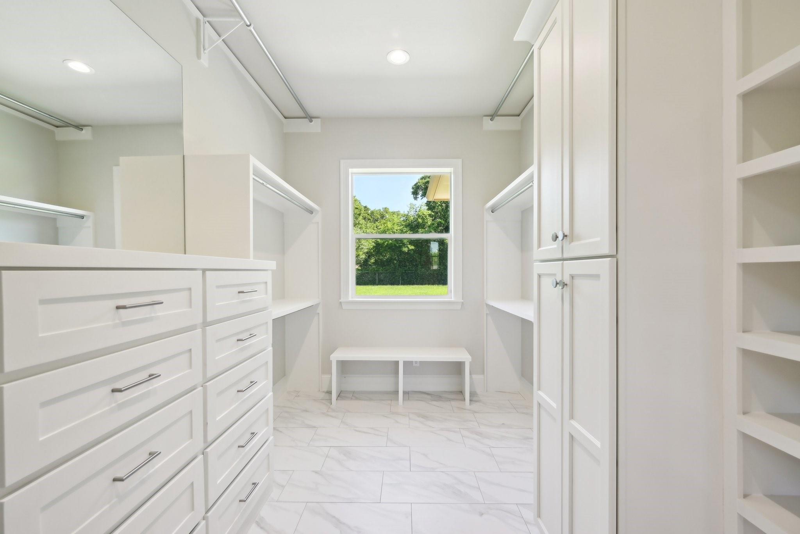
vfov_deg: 77.4
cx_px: 400
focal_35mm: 15
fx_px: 333
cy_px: 267
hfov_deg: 100.4
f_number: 8
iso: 400
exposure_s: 1/40
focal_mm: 15
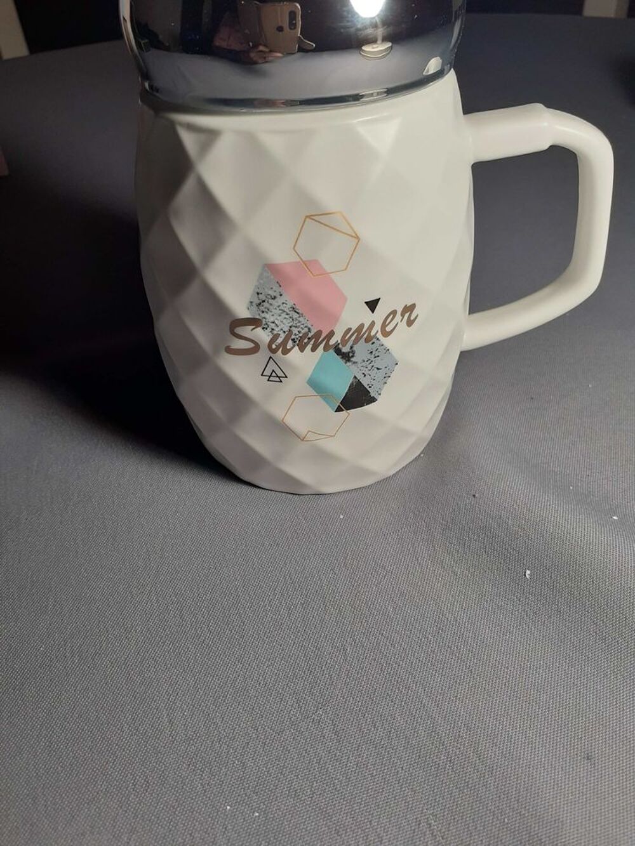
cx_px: 318
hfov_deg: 51.4
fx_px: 660
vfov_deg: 65.3
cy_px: 423
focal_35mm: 27
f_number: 1.9
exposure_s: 1/105
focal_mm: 3.6
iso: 40
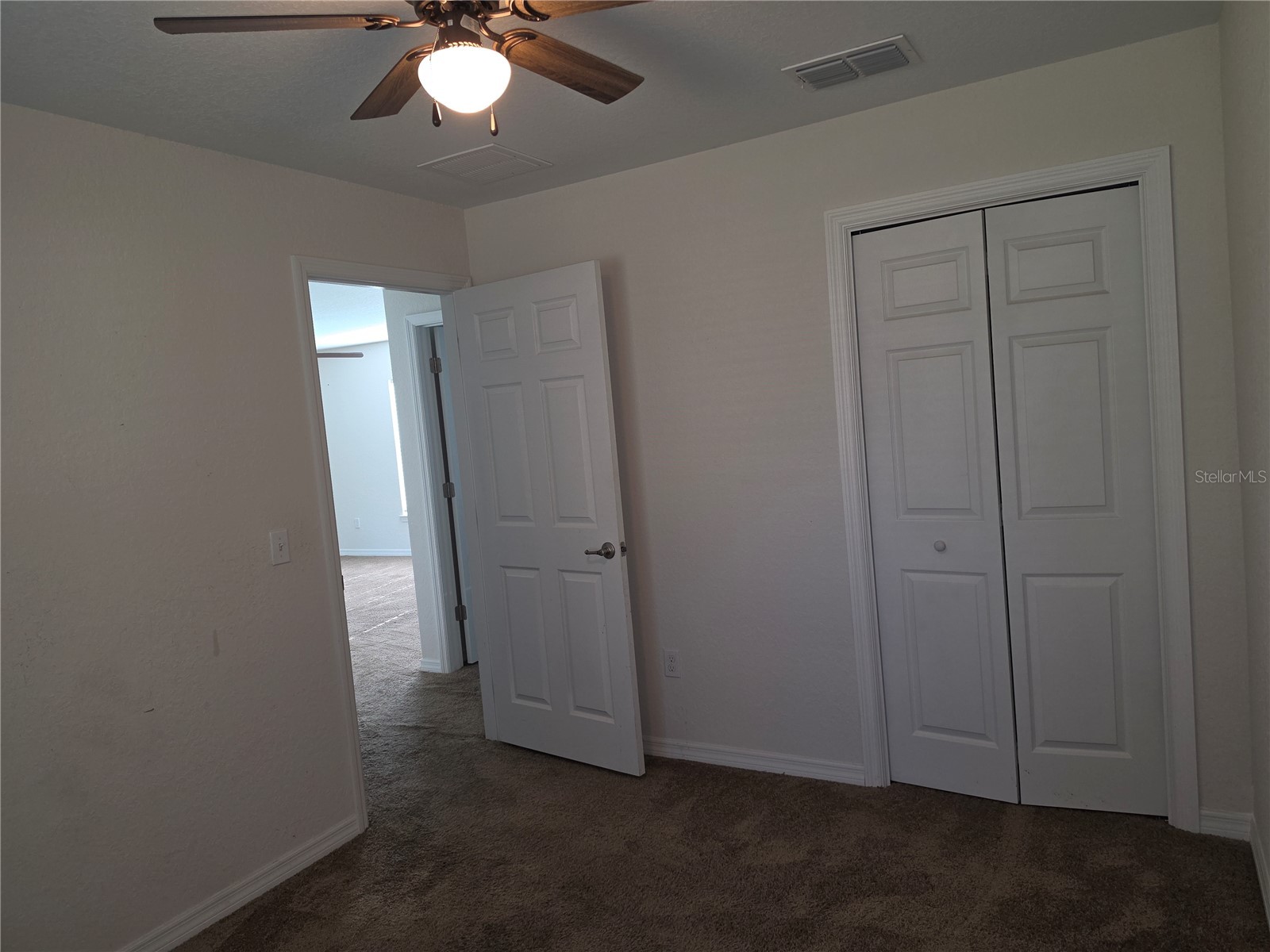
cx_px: 635
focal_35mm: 23
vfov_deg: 58.9
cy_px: 476
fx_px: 844
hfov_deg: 73.9
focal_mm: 6.5
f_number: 1.4
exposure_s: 1/60
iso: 50
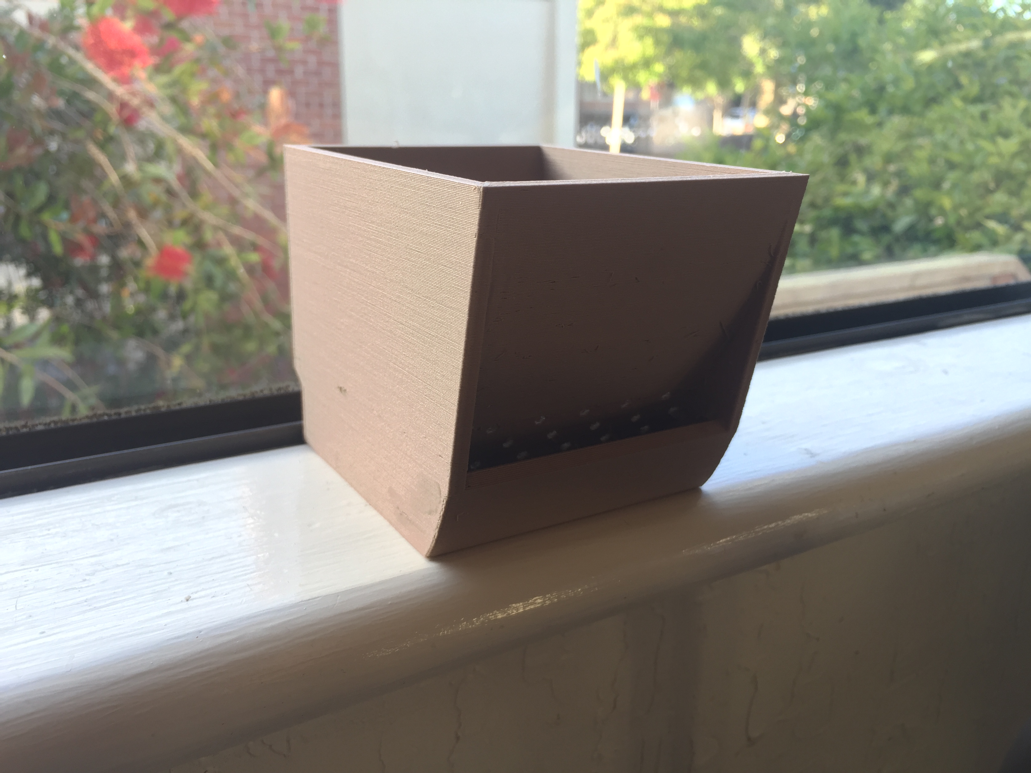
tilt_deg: -17.0
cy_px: 386
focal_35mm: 29
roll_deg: -0.9
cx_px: 516
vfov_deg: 48.2
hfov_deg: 61.7
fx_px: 864
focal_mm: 4.15
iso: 40
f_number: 2.2
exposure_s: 1/60
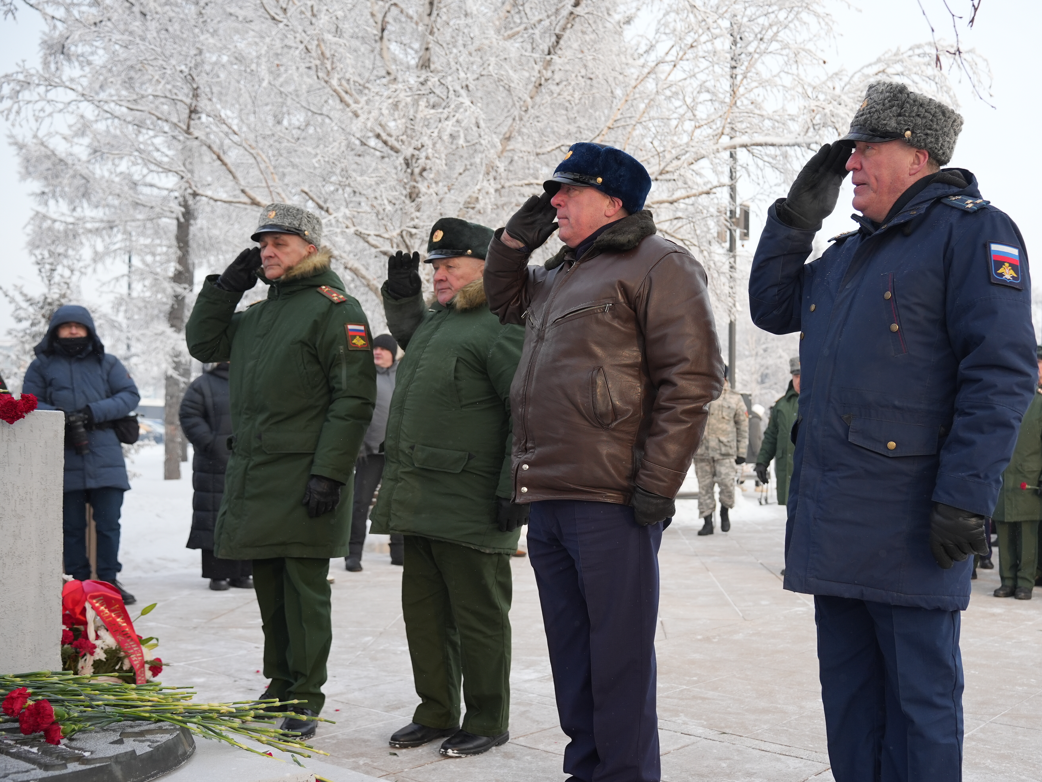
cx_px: 655
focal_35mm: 36
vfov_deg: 39.6
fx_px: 1084
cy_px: 446
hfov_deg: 50.8
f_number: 3.5
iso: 400
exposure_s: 1/640
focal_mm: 28
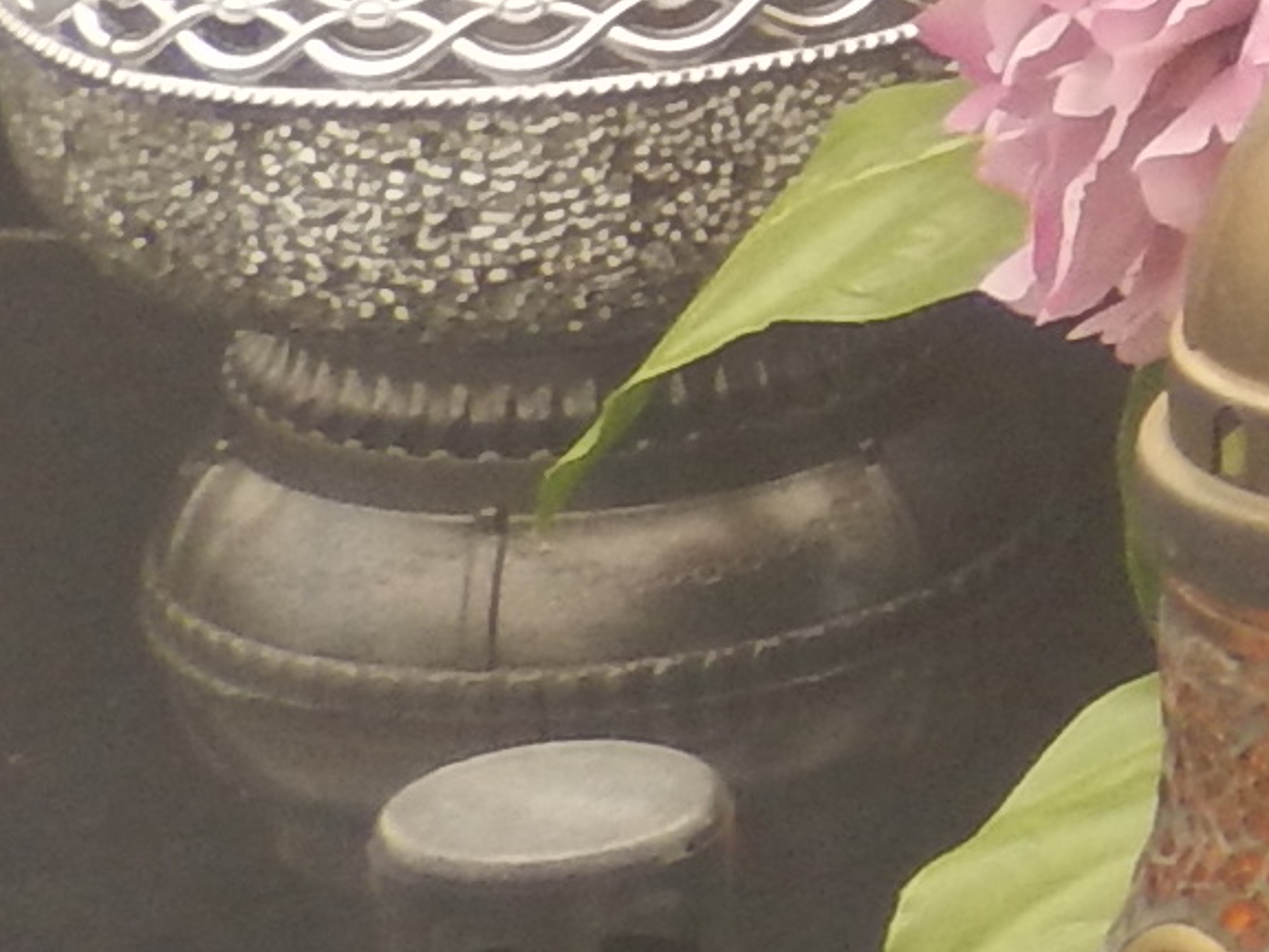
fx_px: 12904
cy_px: -1986
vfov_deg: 4.1
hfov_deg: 5.2
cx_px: 4437
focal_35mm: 352
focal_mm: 7.8
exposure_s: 1/320
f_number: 4.3
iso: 125
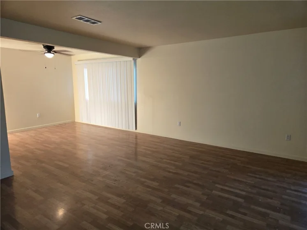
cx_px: 154
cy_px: 115
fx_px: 204
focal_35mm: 23
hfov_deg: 73.9
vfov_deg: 58.9
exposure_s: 1/30
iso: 100
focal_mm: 5.4
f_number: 1.8
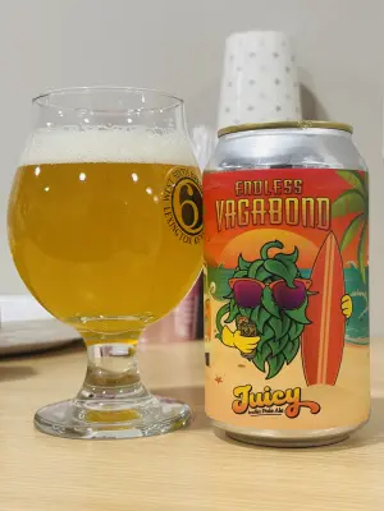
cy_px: 256
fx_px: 769
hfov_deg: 28.0
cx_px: 192
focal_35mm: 52
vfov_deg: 36.8
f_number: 1.6
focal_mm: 5.96
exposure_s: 1/60
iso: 125
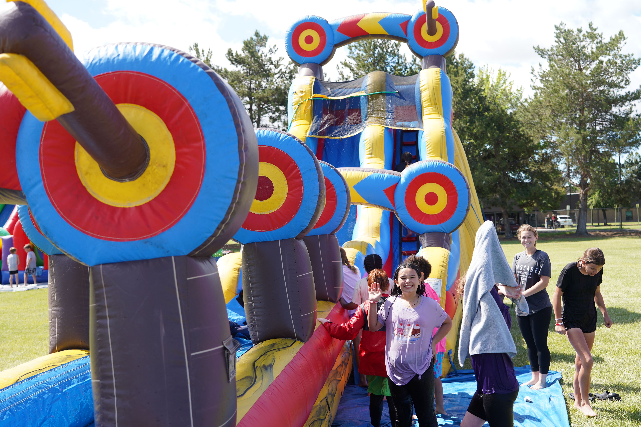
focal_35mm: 44
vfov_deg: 30.5
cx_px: 320
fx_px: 783
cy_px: 214
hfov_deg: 44.5
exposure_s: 1/250
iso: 100
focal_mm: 44
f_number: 4.5
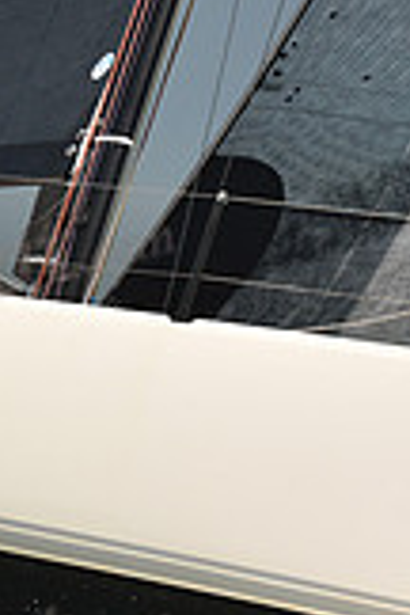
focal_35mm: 250
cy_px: 150
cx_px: -554
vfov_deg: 8.2
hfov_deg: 5.3
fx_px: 4270
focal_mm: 70
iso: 250
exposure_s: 1/800
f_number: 5.6
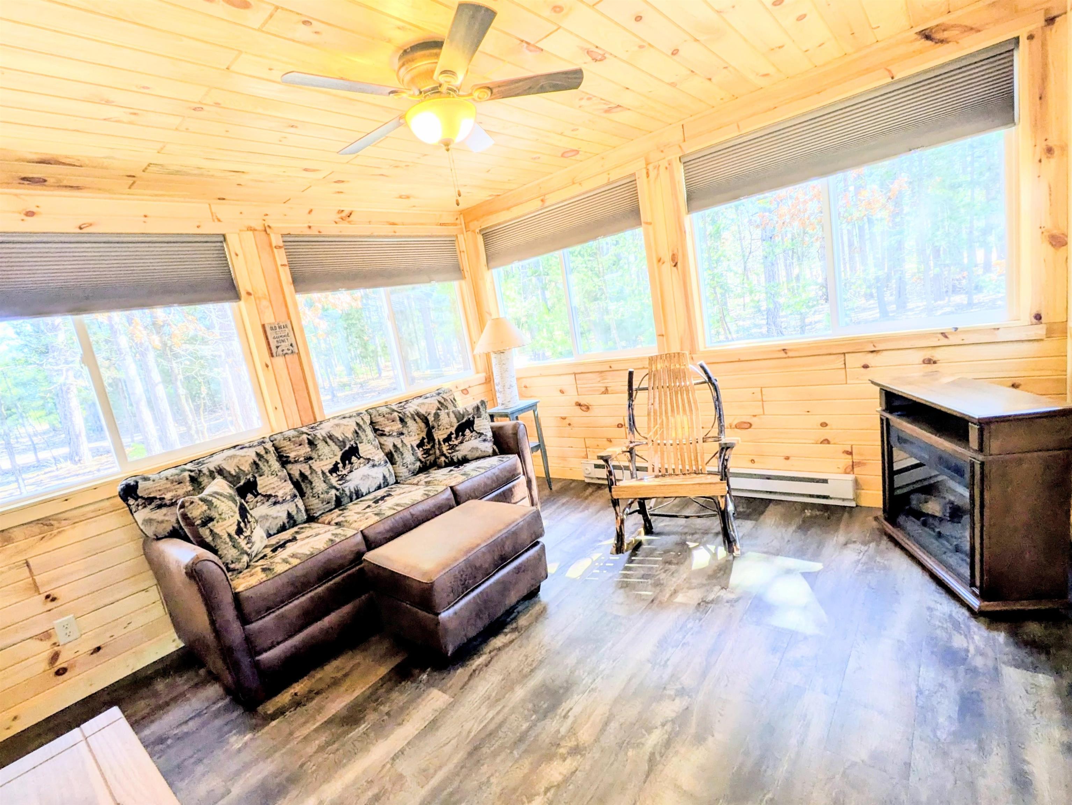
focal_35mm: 14
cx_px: 536
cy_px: 402
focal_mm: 1.83
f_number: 2.2
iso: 53
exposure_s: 1/120
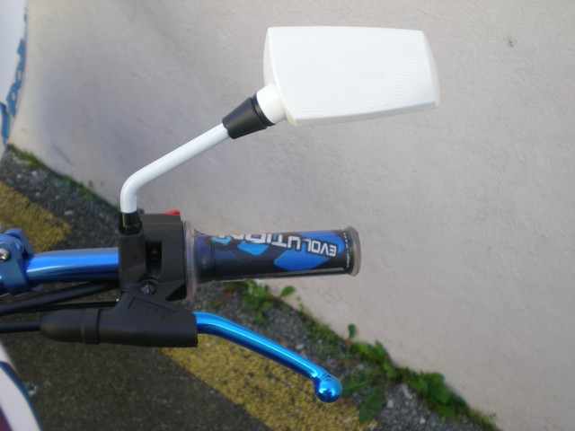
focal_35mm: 44
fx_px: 731
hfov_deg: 42.9
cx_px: 288
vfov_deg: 32.9
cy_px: 216
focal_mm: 7.4
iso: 50
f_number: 3.5
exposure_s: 1/112
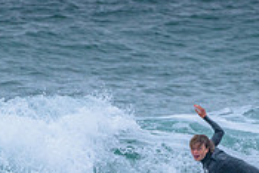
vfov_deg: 0.7
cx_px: 210
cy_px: 190
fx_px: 14652
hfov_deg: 1.0
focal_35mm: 2035
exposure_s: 1/2000
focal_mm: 500
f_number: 5.6
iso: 1100
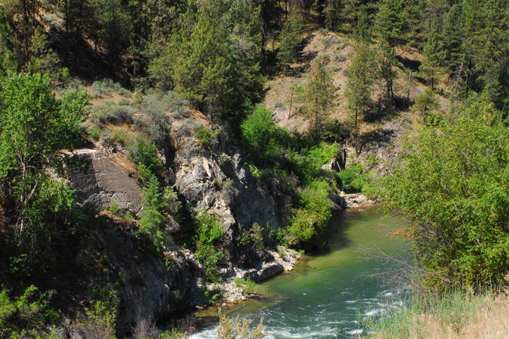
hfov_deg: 26.0
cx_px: 241
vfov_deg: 17.5
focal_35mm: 78
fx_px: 1103
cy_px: 178
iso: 160
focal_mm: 44
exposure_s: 1/80
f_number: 11
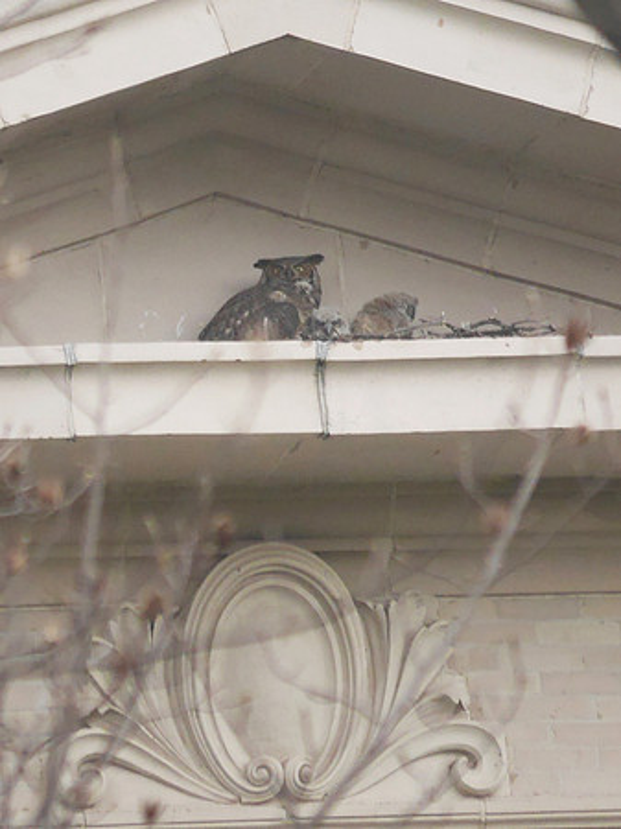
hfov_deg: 2.5
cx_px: 310
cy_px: 414
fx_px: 14365
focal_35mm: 600
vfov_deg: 3.3
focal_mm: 300
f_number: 5.6
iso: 1000
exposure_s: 1/640
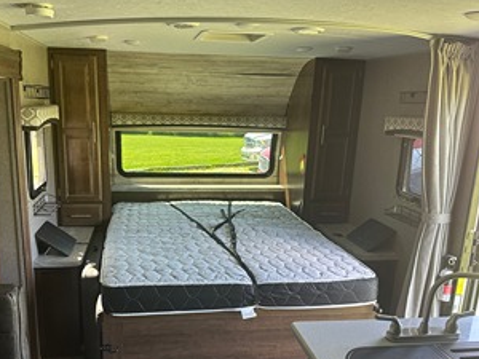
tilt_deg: -12.5
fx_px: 443
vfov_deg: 44.0
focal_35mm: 32
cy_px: 211
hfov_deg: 56.5
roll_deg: -2.0
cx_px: 201
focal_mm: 6.86
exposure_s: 1/121
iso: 160
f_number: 1.78
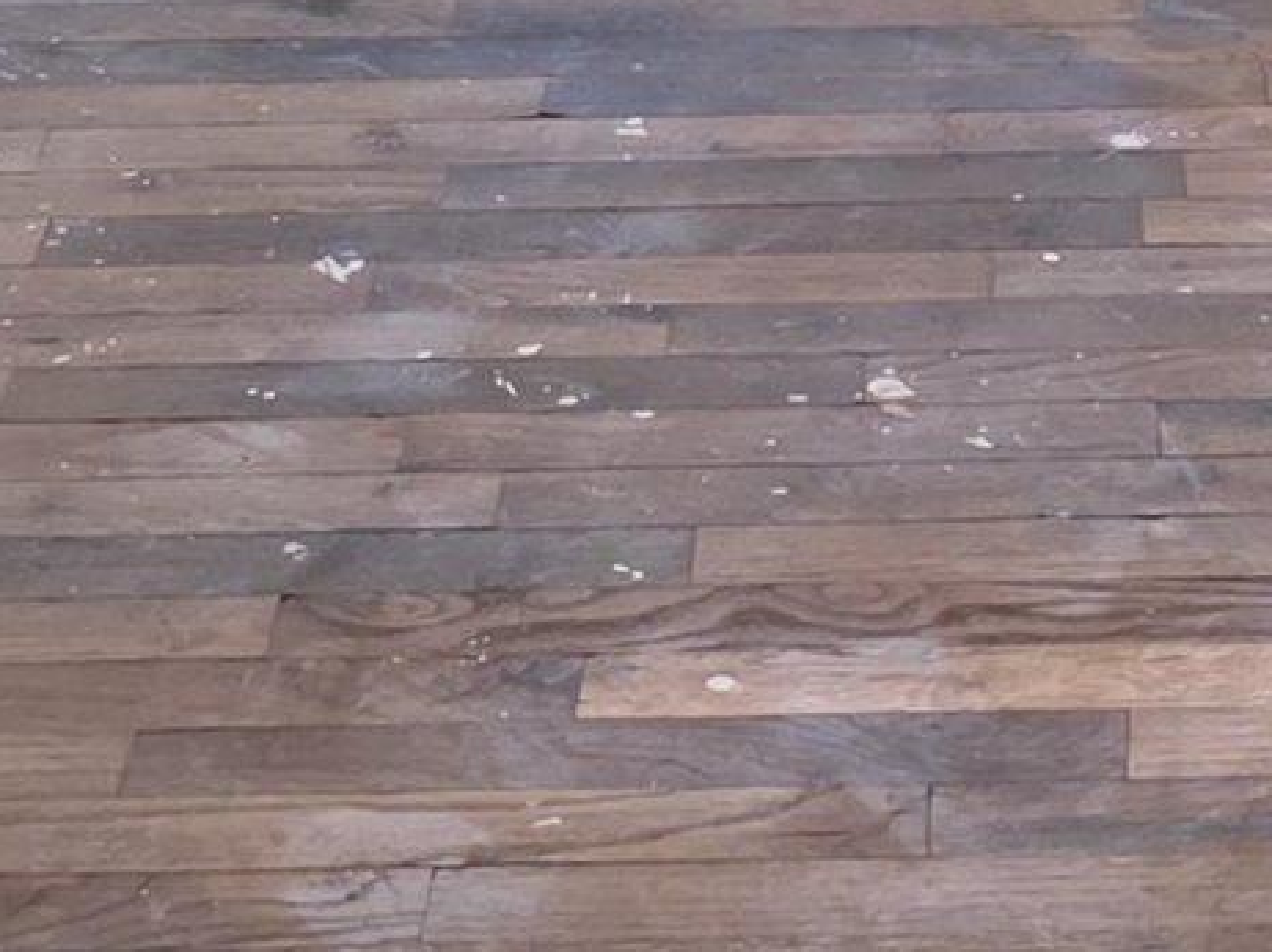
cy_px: -1948
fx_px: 5619
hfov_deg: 12.8
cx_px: 1054
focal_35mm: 153
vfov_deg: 8.2
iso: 800
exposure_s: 1/120
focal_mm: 6.3
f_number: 1.7
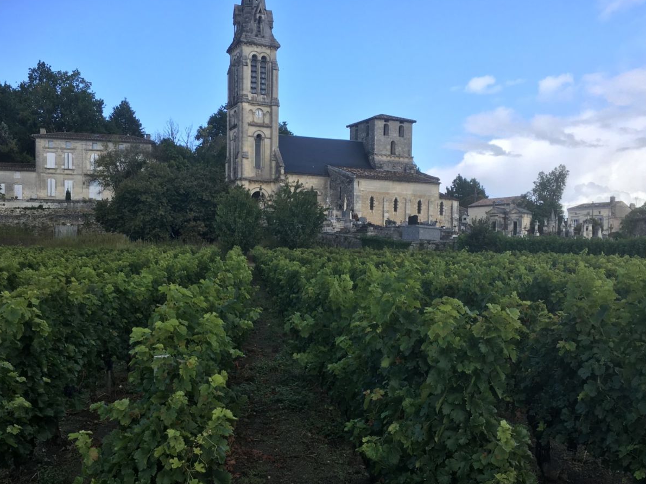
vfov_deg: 36.5
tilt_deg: -3.4
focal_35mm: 39
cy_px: 309
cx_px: 297
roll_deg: +0.4
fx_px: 728
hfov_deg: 47.8
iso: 25
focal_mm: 4.15
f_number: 2.2
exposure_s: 1/746
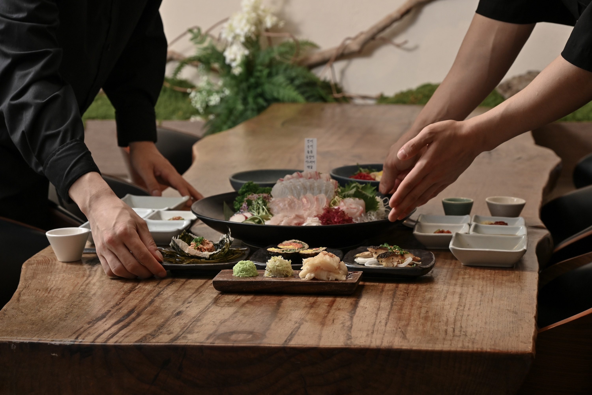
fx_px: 1562
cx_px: 296
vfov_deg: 14.4
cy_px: 198
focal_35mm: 95
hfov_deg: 21.5
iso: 800
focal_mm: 95
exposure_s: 1/125
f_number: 8
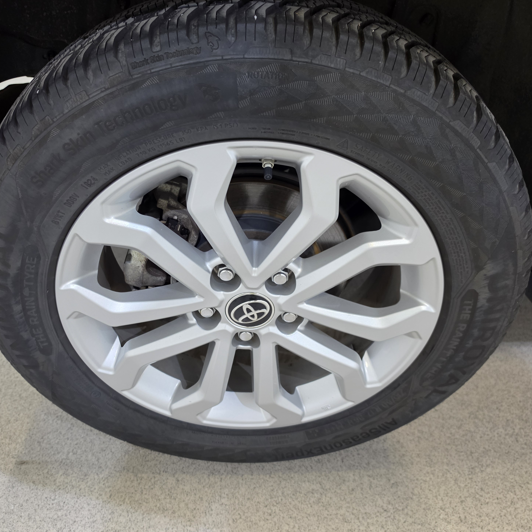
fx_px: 487
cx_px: 250
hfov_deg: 57.3
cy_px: 259
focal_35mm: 28
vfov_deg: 57.3
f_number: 1.4
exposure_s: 1/100
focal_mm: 6.5
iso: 320
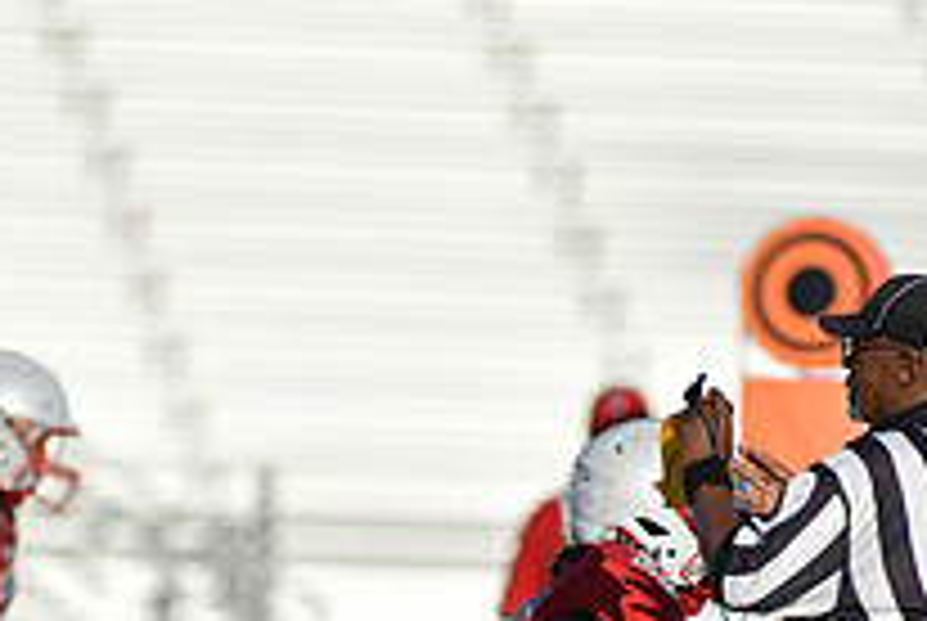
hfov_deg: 2.4
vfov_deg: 1.6
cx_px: 346
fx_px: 21764
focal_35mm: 844
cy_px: 821
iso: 64
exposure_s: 1/2000
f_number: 3.5
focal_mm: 300
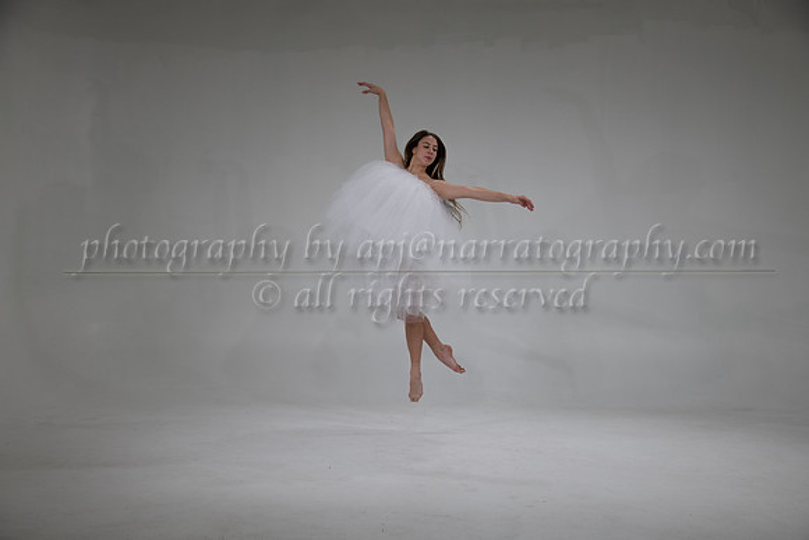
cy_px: 270
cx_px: 404
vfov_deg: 27.0
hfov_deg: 39.6
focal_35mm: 50
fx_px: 1124
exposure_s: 1/500
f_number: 5.6
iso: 400
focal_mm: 50
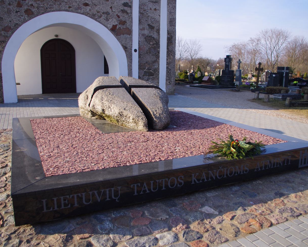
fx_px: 283
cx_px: 170
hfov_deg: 57.1
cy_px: 125
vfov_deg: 47.1
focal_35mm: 31
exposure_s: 1/400
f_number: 3.5
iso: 100
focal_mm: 18
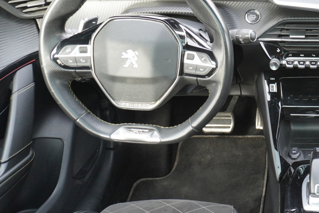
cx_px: 321
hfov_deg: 35.1
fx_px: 452
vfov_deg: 26.5
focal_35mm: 51
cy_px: 107
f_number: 3.5
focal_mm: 16
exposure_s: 1/30
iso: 320
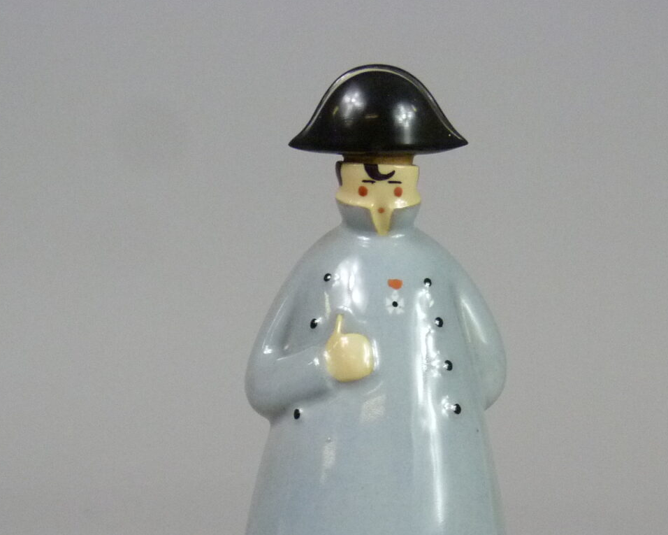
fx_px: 1819
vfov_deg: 16.6
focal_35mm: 92
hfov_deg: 20.8
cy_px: 444
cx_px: 358
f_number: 3.2
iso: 400
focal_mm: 7.9
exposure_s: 1/60
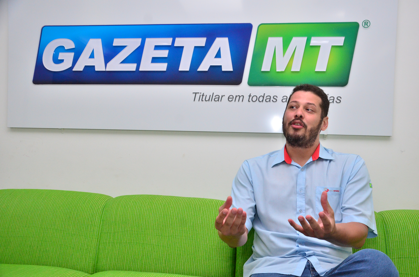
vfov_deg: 36.7
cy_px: 138
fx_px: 418
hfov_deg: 53.2
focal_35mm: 36
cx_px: 210
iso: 1600
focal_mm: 24
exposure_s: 1/320
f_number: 5
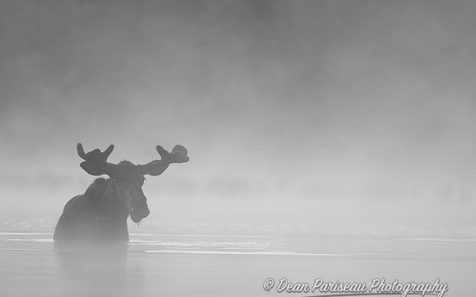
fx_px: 5992
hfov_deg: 4.5
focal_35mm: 462
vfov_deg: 2.8
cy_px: 153
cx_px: 239
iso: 1000
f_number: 4
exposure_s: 1/200
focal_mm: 300
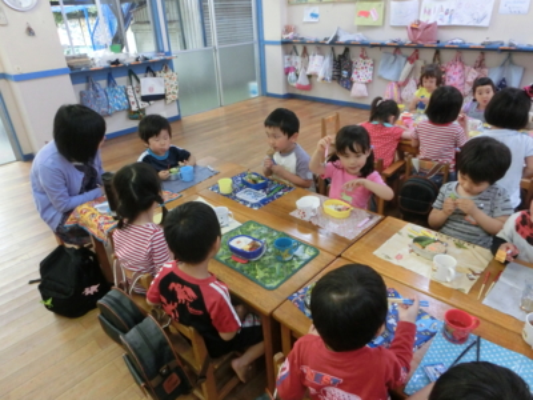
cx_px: 266
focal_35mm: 24
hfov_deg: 71.6
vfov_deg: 56.8
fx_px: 370
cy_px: 200
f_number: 3
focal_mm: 4.24
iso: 640
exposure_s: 1/125
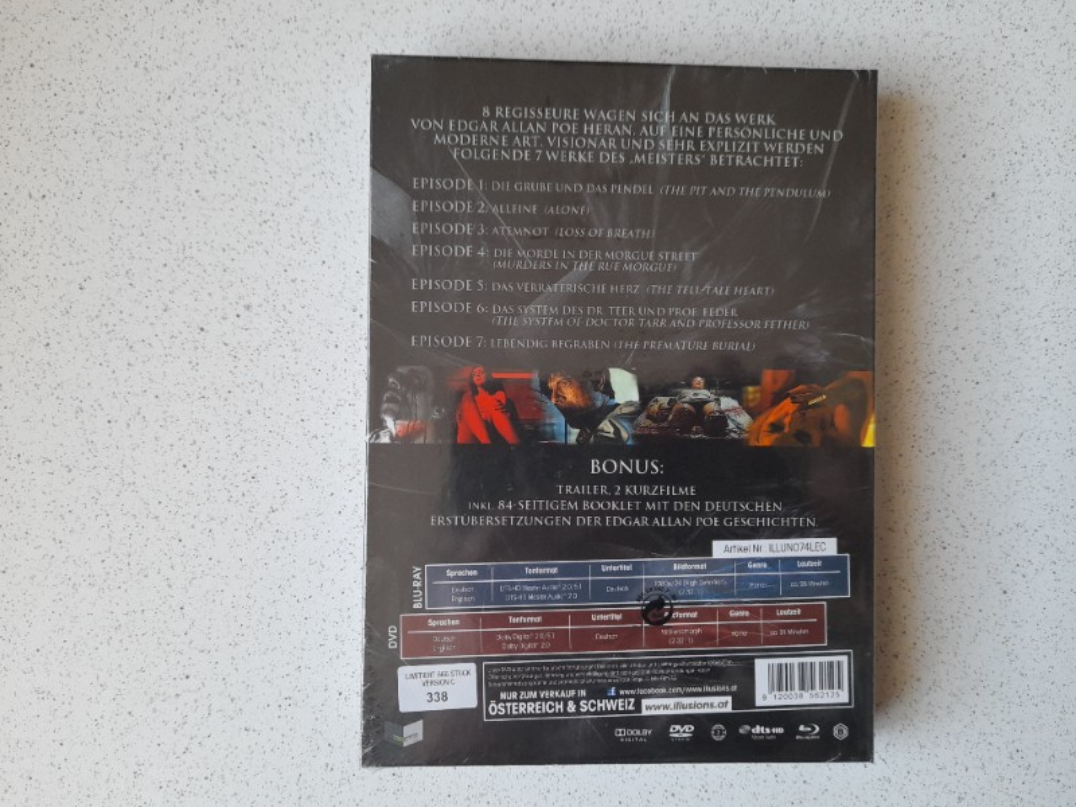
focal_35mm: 25
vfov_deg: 54.9
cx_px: 538
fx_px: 777
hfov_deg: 69.4
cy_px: 404
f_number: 2
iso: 200
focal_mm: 4.6
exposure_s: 1/50
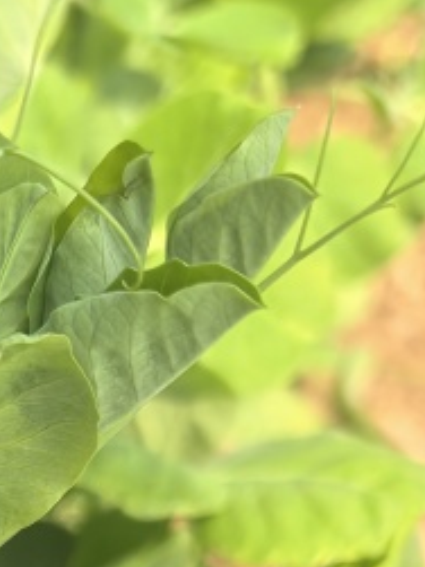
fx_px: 1884
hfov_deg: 11.6
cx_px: -405
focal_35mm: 115
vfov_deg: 15.0
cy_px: 1004
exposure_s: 1/449
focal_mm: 6.98
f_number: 2
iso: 50
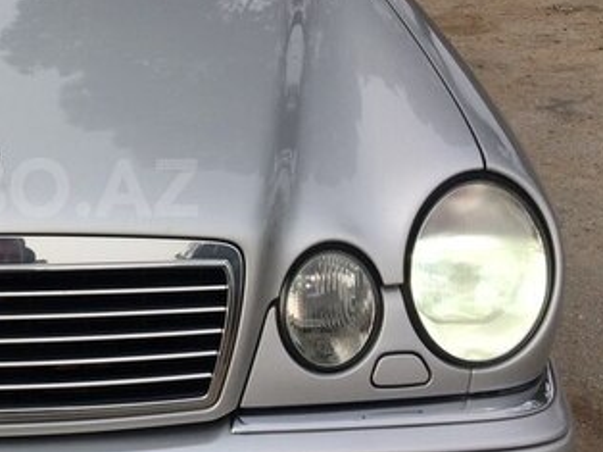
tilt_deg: -19.3
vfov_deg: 24.0
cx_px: 2
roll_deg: -1.4
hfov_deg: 29.6
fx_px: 1062
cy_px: 188
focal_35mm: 61
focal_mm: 4.15
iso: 32
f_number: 2.2
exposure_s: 1/513
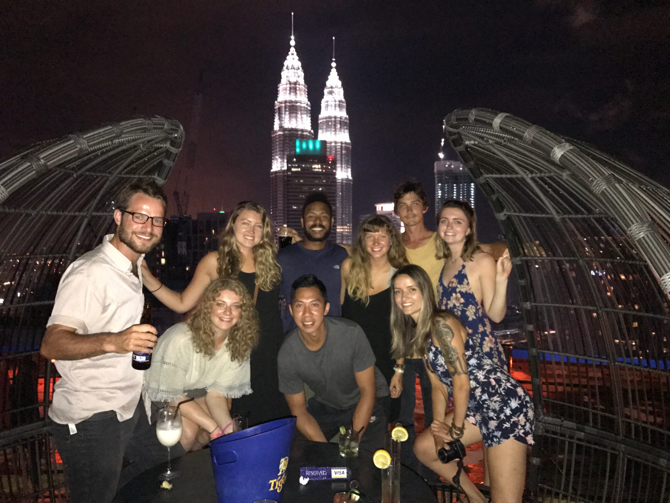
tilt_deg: -0.7
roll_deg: +0.4
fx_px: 542
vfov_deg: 49.7
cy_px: 252
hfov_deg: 63.4
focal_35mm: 28
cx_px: 335
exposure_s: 1/17
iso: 500
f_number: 1.8
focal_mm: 3.99
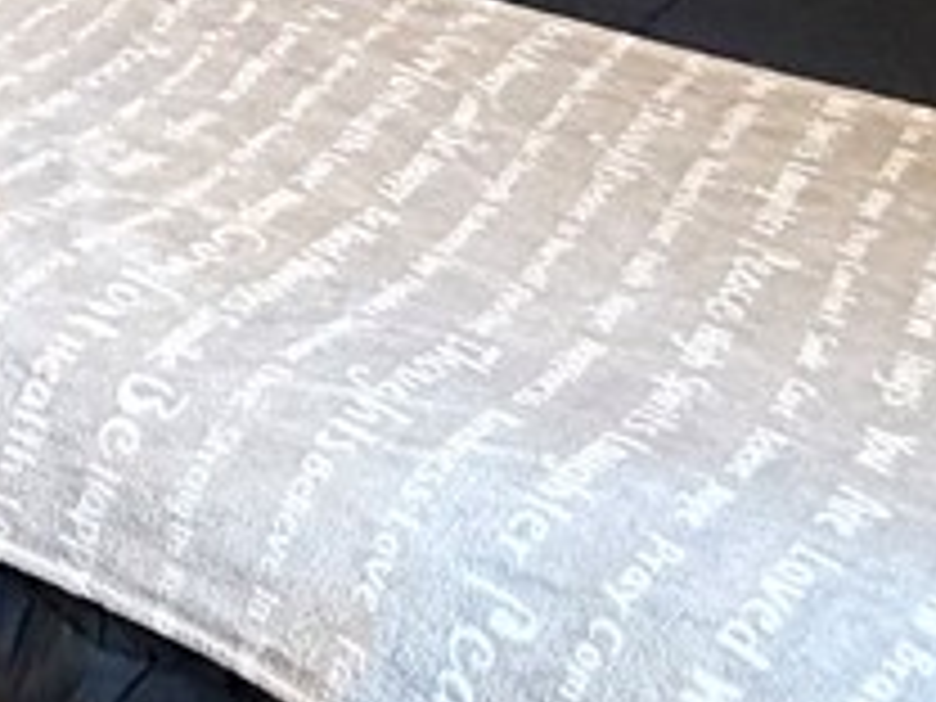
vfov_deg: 17.9
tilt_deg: -7.6
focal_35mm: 69
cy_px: -482
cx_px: 9
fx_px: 1866
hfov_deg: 26.7
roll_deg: +0.4
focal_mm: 2.22
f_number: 2.2
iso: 500
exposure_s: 1/60
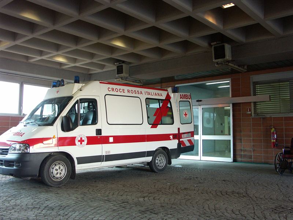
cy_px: 110
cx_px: 146
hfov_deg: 52.6
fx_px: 296
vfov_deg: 40.7
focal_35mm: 35
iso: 200
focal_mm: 9.01
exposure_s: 1/30
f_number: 2.8
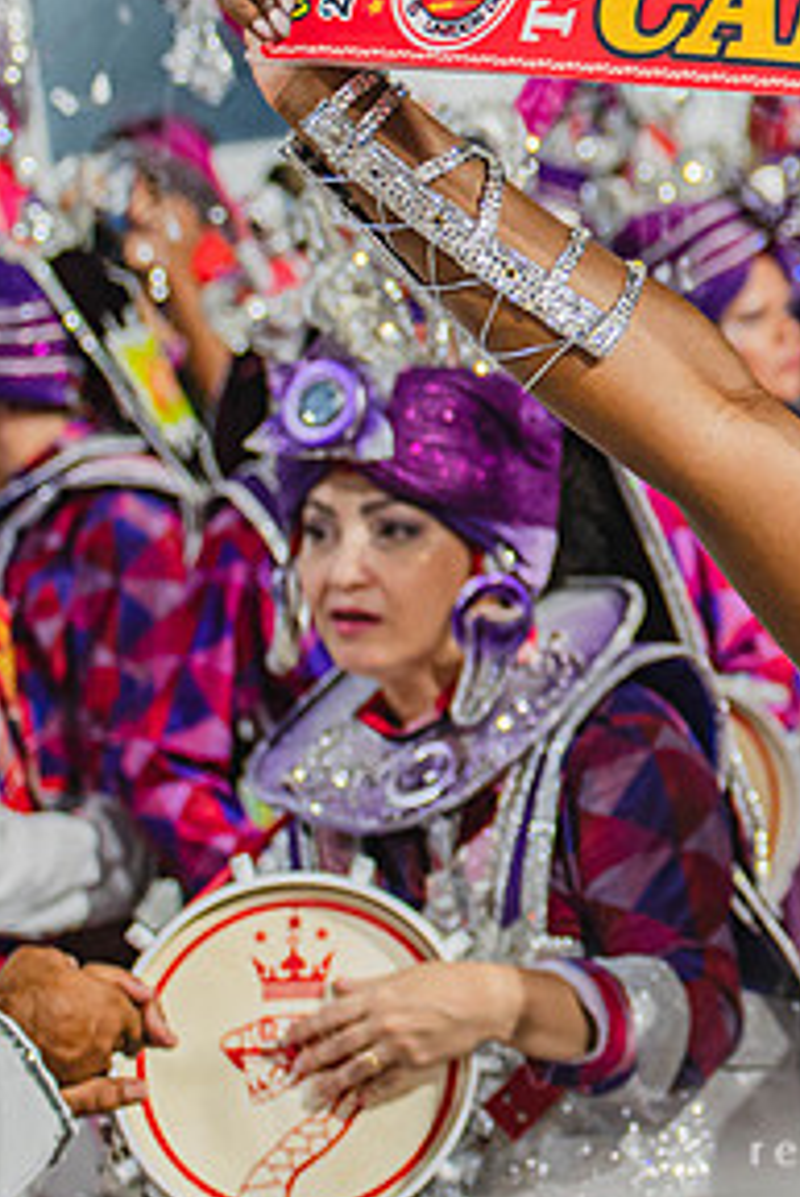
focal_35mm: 167
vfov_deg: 12.3
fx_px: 5560
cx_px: 1186
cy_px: 275
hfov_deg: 8.1
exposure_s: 1/160
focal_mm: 70
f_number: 4.5
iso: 2500
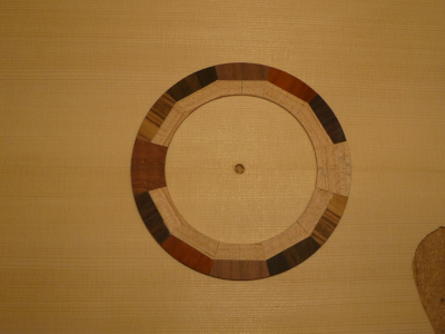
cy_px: 167
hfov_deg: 38.2
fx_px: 643
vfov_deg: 29.1
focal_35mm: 50
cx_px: 222
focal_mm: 9
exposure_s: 1/80
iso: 320
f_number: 4.1
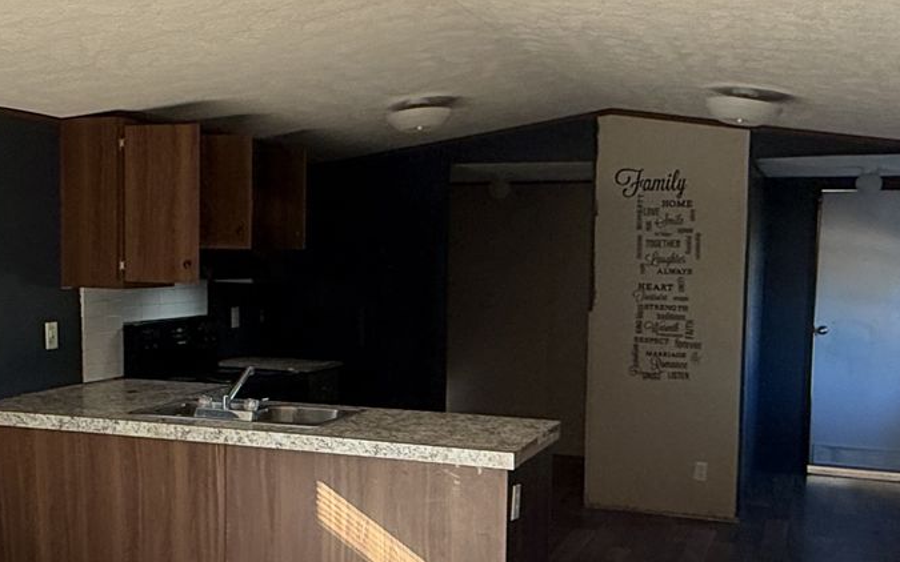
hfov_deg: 45.1
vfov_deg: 29.1
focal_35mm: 44
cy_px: 346
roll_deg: -0.2
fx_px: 1079
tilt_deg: -5.6
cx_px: 377
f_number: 2.2
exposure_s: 1/121
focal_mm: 2.22
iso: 160
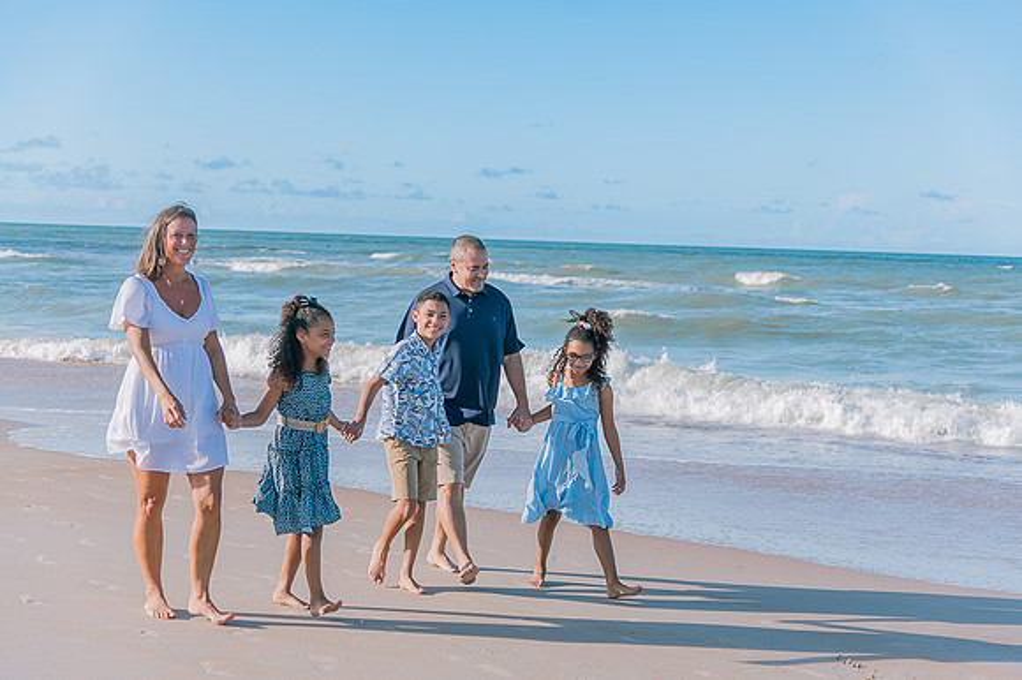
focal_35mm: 58
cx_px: 511
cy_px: 340
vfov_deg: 23.4
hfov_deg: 34.5
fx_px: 1646
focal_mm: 58
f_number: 4
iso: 320
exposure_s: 1/1250
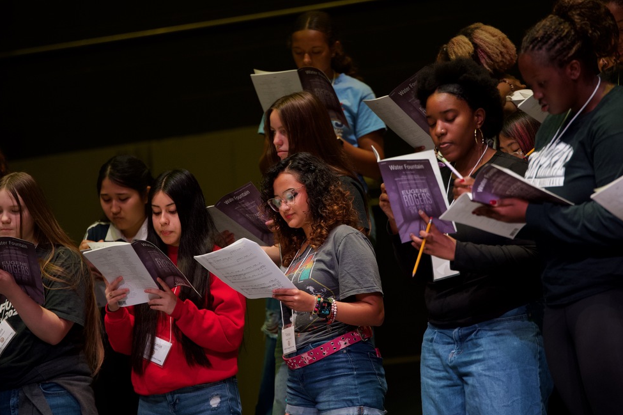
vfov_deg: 6.5
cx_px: 325
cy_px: 217
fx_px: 3632
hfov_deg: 9.8
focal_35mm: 210
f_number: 2.8
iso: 1600
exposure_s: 1/320
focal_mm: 200
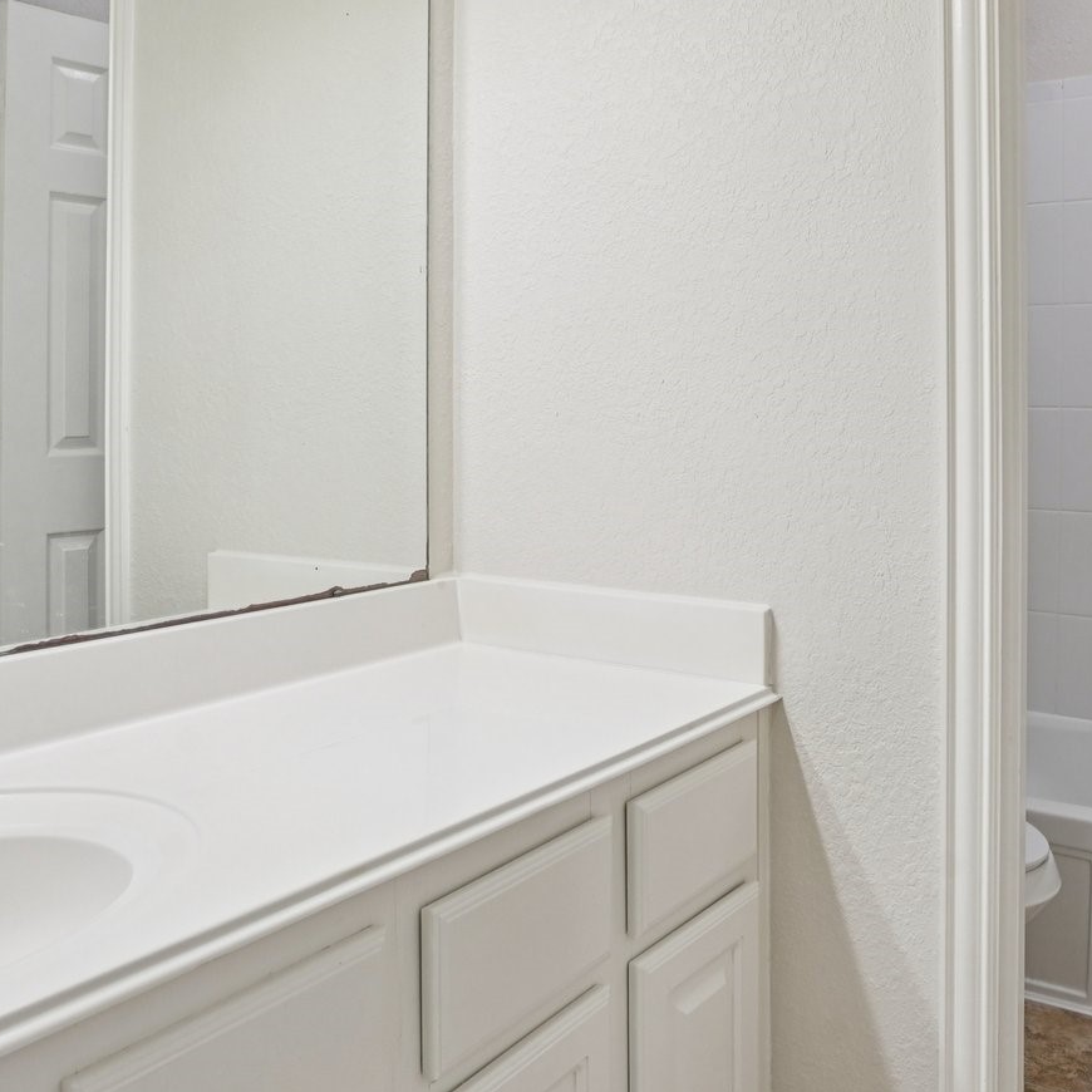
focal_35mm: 32
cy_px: 375
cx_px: 663
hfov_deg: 50.7
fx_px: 1142
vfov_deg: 50.3
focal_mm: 16
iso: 400
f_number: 8
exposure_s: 1/45
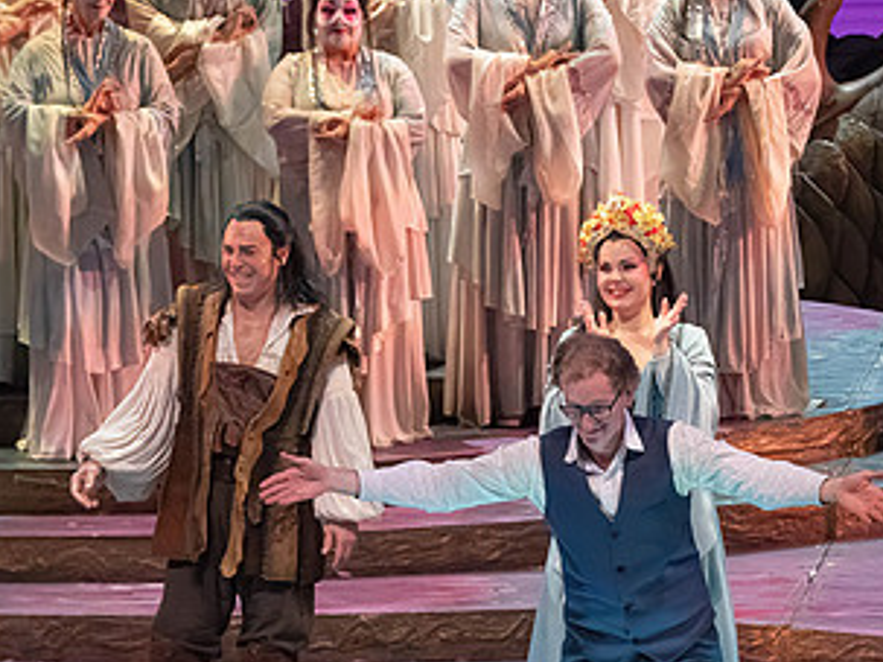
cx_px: 624
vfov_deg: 4.0
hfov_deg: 5.4
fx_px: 9383
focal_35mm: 368
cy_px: 459
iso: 20000
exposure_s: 1/1000
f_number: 10
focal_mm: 200
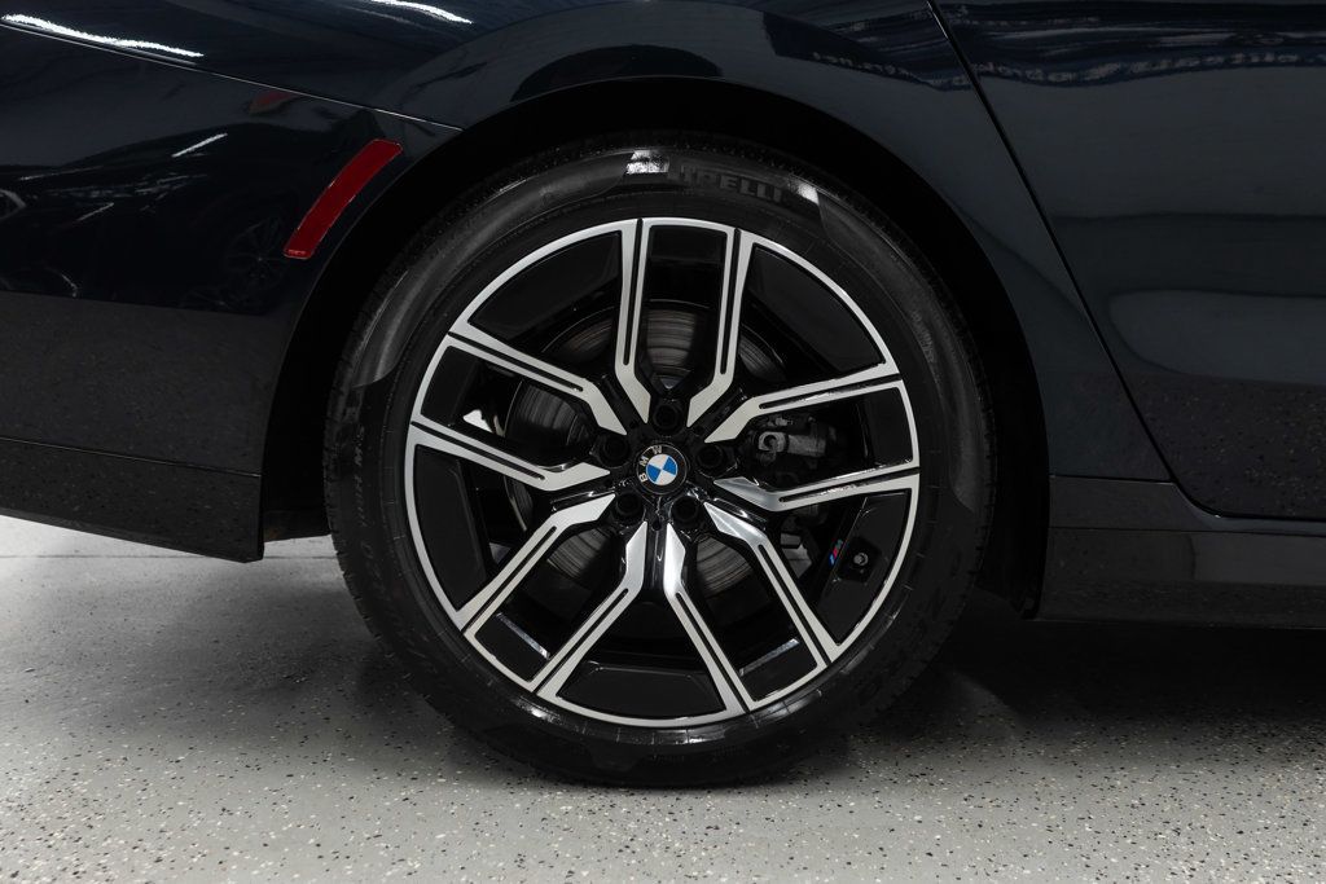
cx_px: 663
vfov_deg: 31.9
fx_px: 1547
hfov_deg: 46.4
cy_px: 442
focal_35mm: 42
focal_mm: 28
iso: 320
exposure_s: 1/50
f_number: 3.2
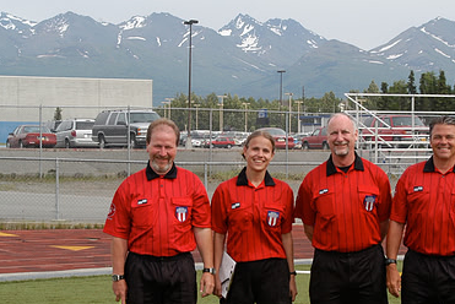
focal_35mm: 117
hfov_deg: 17.4
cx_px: 323
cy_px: 204
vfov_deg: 11.7
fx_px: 1480
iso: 400
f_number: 10
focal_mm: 50
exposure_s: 1/350
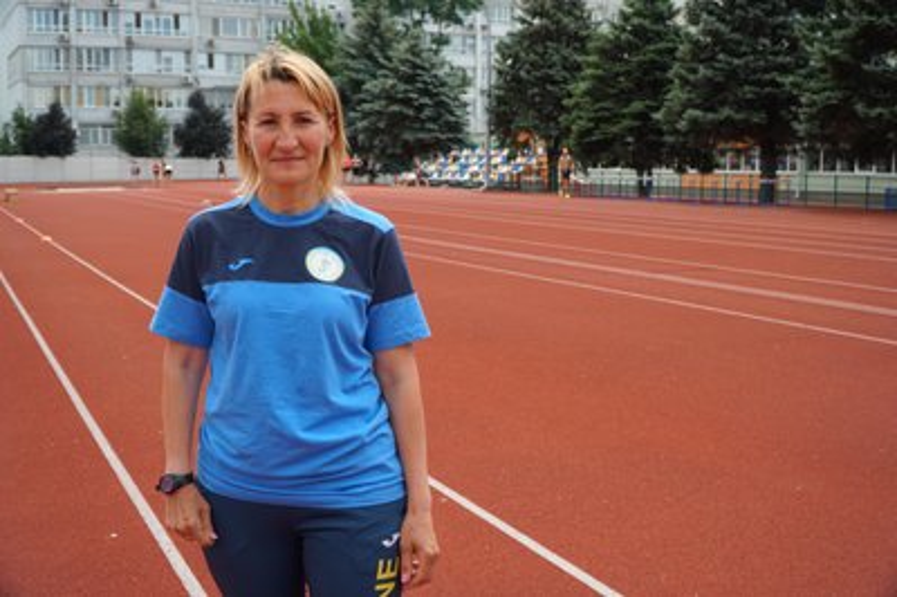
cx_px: 448
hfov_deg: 49.6
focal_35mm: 39
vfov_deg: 34.2
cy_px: 298
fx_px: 971
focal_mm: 26
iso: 100
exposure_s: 1/400
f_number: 4.5
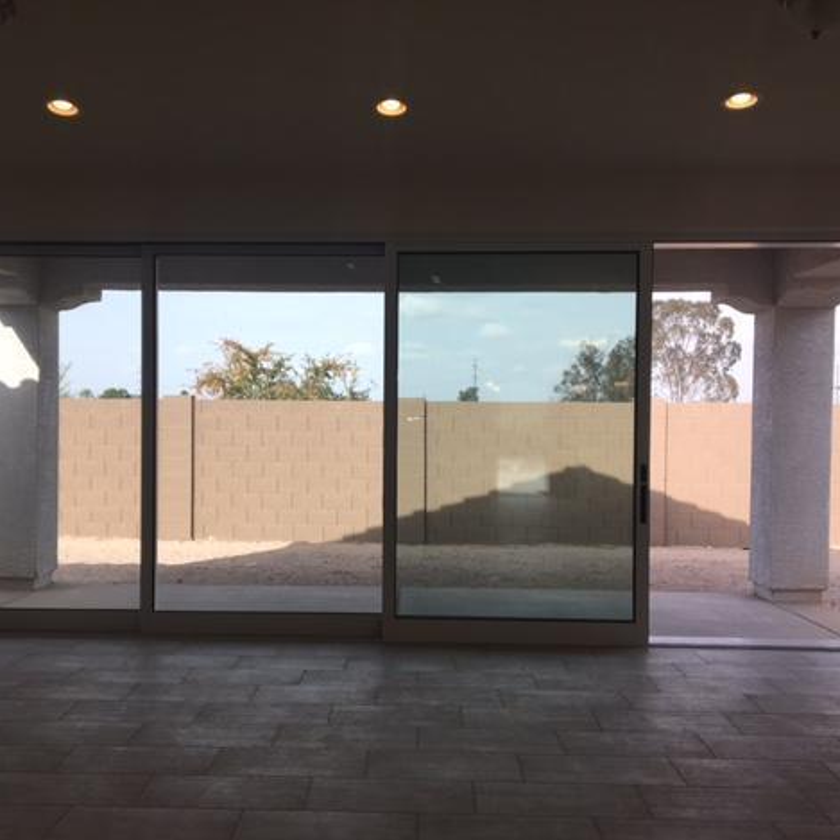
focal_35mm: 35
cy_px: 426
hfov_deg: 47.2
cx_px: 385
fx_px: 961
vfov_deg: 47.2
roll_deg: -1.2
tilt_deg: -1.7
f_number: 2.2
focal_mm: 4.15
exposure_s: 1/693
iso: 25
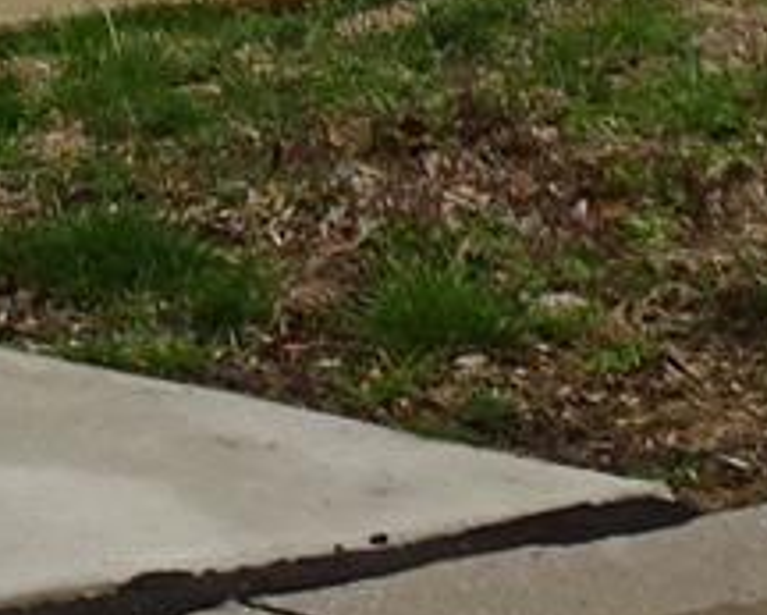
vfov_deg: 5.2
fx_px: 6245
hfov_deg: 7.0
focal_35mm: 275
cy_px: -1475
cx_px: -266
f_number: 4
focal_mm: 6.56
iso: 80
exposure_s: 1/500
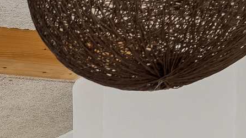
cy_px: 485
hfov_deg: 11.0
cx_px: -357
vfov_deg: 6.5
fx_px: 1057
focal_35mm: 162
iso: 200
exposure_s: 1/5
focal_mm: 23
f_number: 8
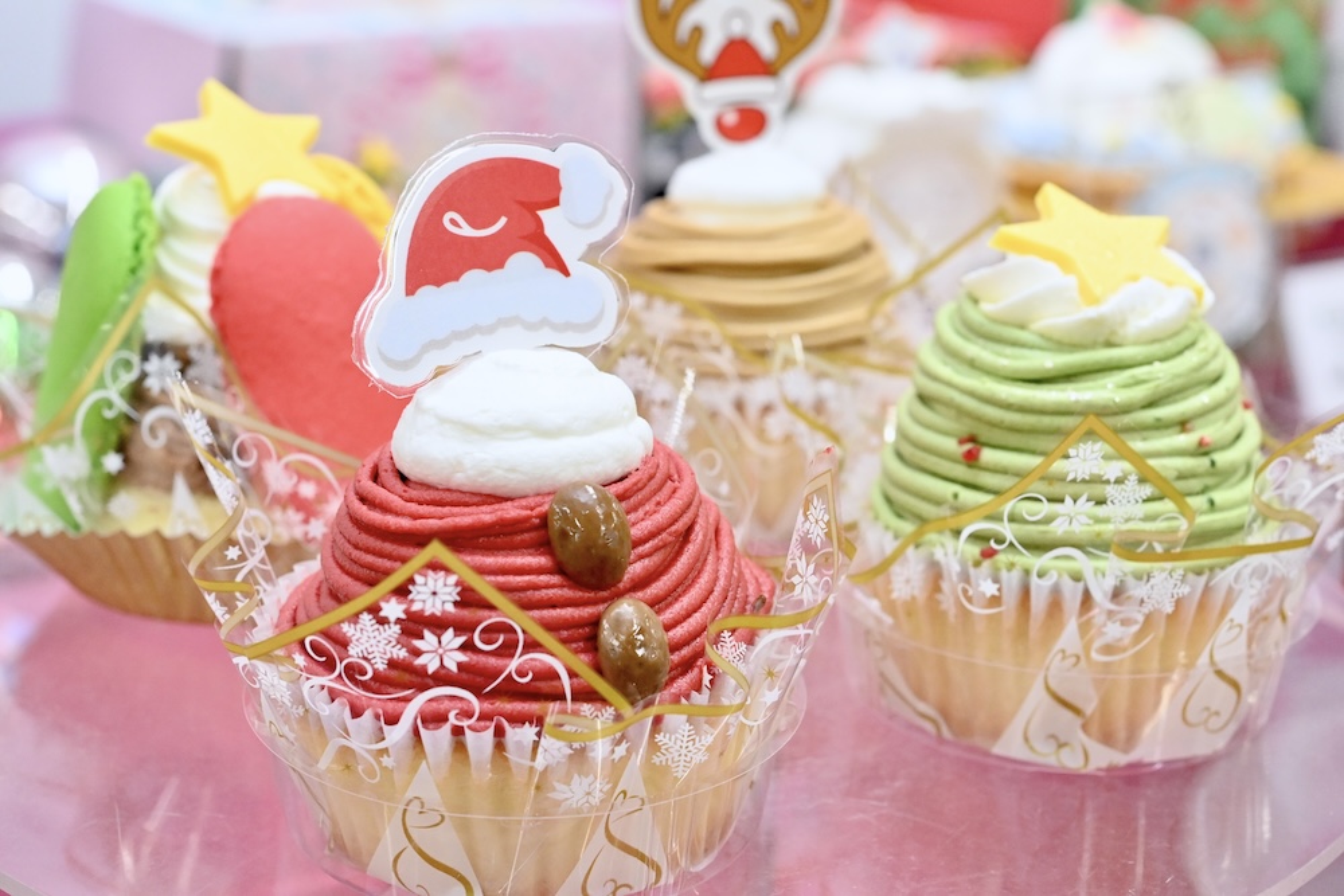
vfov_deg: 22.6
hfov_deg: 33.4
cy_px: 448
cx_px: 672
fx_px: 2240
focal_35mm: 60
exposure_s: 1/160
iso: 6400
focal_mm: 60
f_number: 10
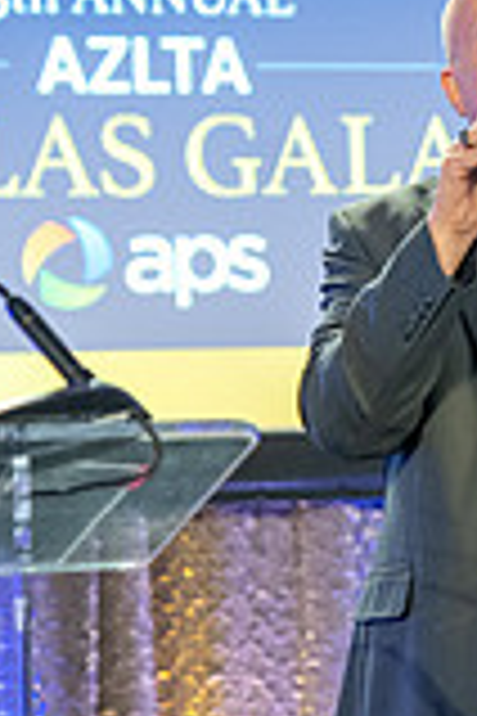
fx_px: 3836
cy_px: 207
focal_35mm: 193
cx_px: 396
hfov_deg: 7.1
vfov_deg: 10.6
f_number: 4
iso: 3200
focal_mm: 68
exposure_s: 1/125
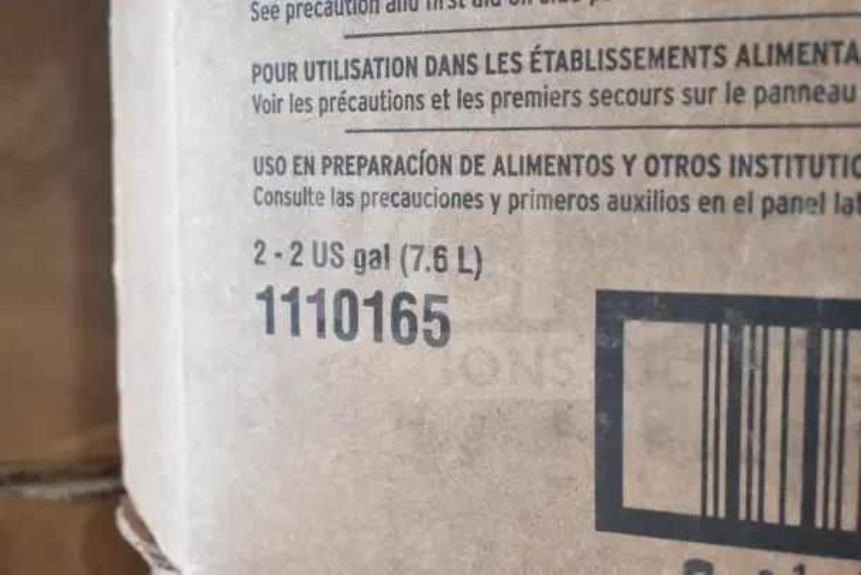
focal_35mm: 48
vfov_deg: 28.1
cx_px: 430
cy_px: 288
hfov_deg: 41.1
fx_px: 1148
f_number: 5
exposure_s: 1/100
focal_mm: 32
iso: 6400
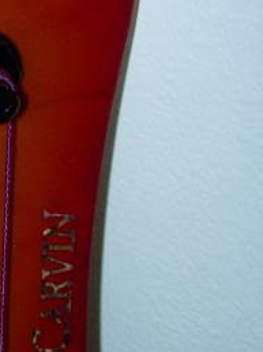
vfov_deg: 16.6
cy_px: 258
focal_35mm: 118
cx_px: -67
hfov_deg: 12.2
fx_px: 1197
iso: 79
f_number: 4.8
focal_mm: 7.8
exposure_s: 1/64
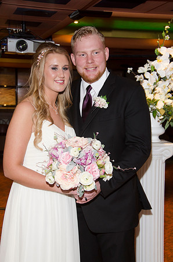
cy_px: 131
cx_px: 86
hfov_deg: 22.5
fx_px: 434
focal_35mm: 60
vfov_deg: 33.5
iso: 400
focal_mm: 40
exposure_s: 1/60
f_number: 5.6
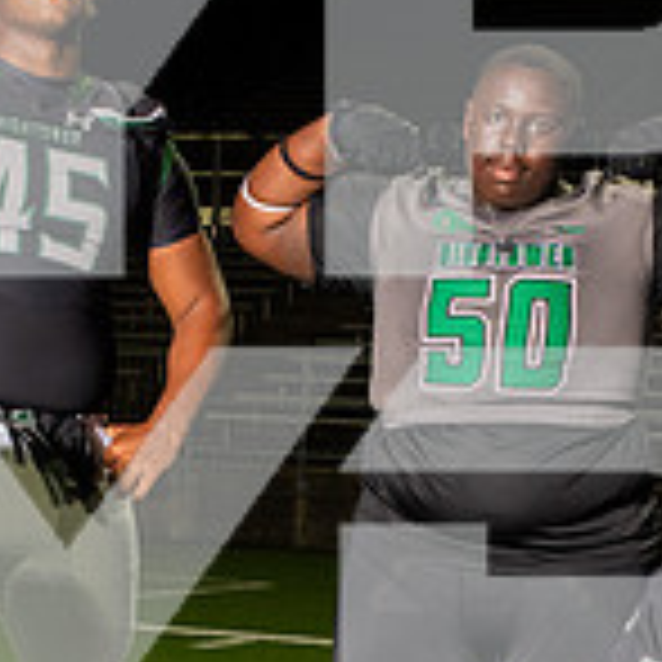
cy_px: 588
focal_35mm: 121
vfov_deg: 14.3
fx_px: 2618
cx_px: 252
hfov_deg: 14.4
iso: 1000
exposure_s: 1/400
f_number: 7.1
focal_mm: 36
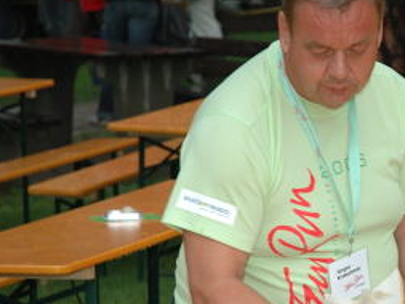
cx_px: 376
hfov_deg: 8.8
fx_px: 2634
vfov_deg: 6.6
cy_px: 212
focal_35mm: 225
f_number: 4.5
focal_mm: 70
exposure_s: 1/60
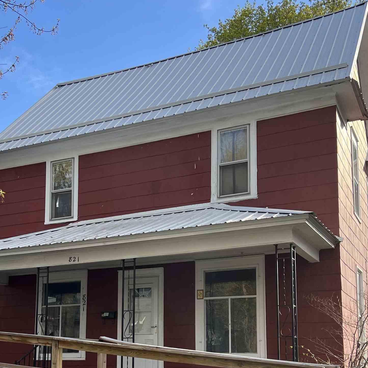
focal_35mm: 49
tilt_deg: +7.8
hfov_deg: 34.5
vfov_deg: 33.8
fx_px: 589
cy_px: 284
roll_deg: -0.7
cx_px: 143
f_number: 1.5
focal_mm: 5.7
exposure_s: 1/827
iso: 50
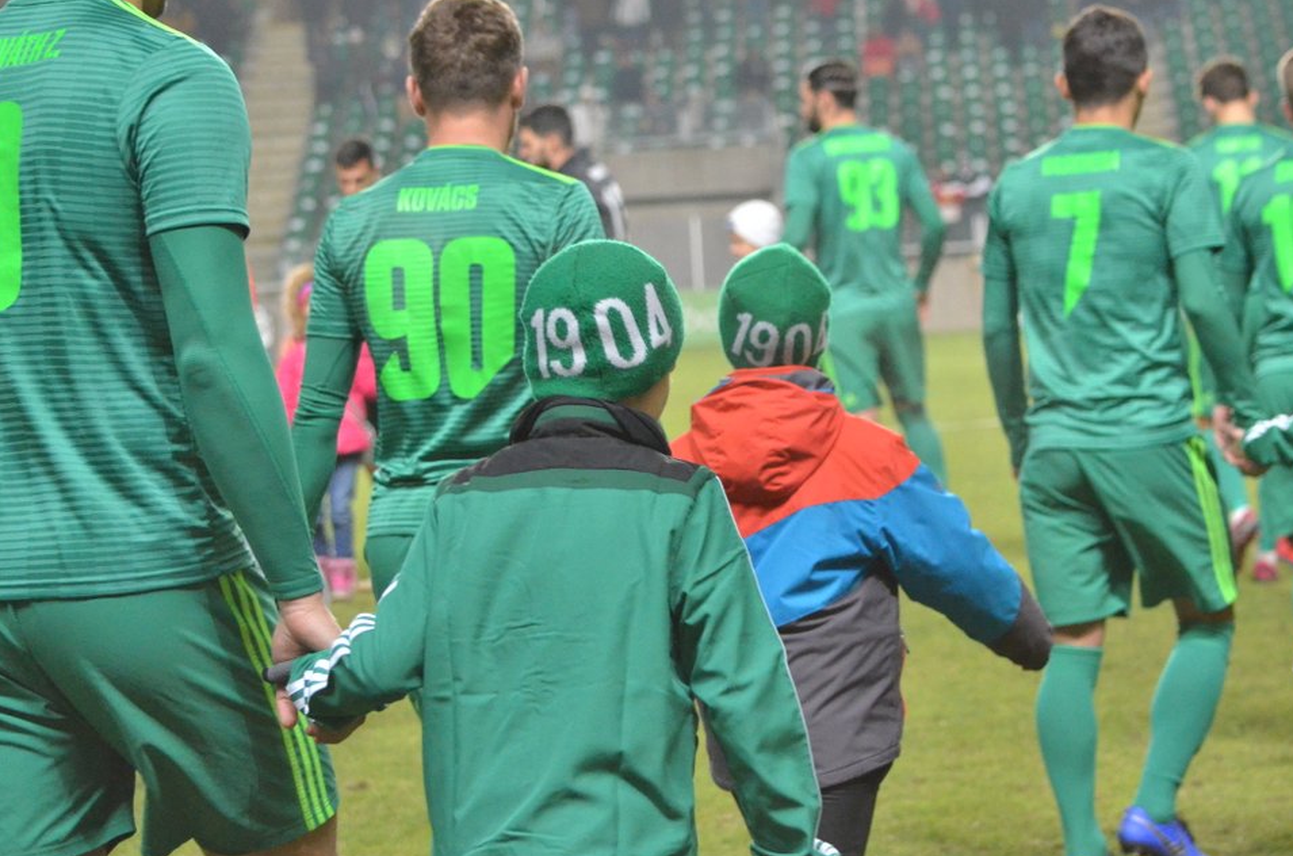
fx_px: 4730
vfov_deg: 10.3
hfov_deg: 15.6
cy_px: 383
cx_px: 737
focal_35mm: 132
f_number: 4.5
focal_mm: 70
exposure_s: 1/320
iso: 3200
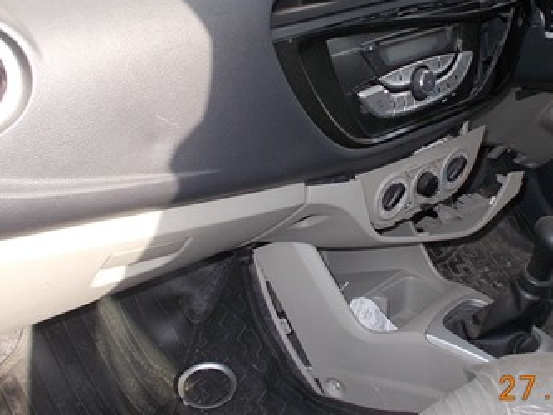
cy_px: 83
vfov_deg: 28.5
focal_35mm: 50
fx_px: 799
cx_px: 340
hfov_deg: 38.0
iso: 80
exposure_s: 1/125
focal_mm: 4.6
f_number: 3.2
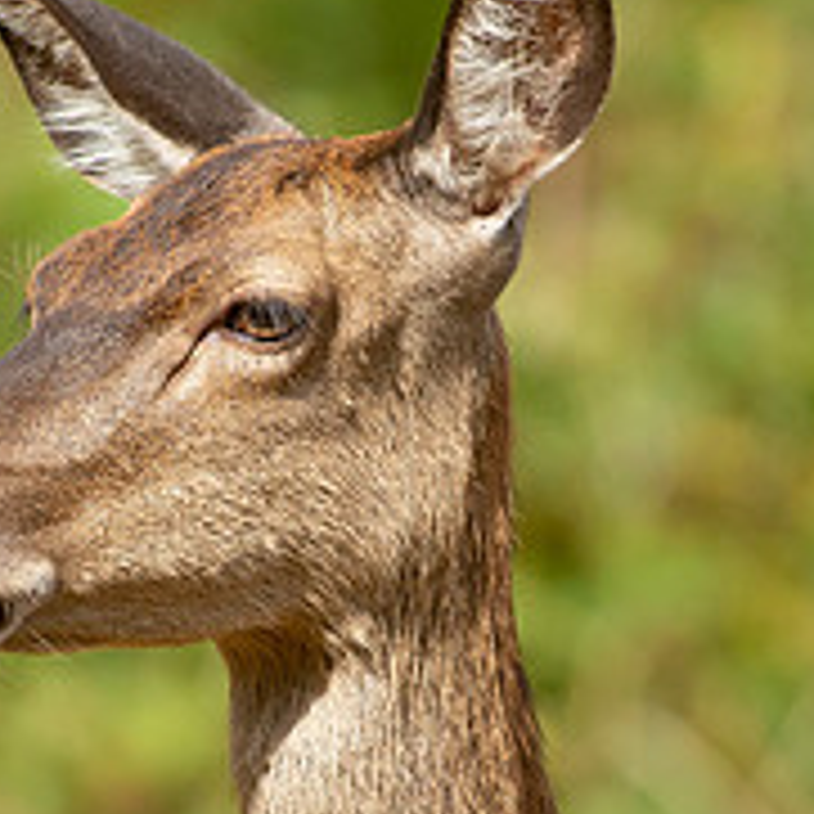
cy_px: 549
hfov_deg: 1.1
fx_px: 43365
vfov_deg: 1.1
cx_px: 297
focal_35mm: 1630
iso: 1250
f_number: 5.6
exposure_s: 1/4000
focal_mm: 600
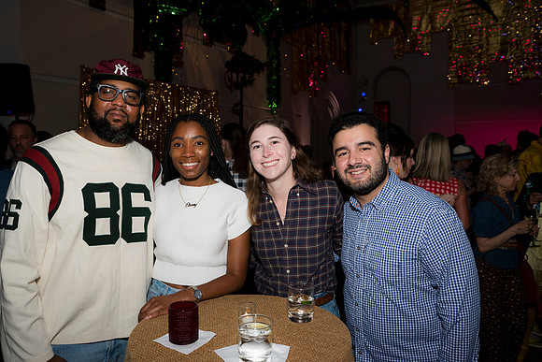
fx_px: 437
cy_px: 181
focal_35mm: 29
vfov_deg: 45.0
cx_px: 271
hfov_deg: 63.6
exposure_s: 1/160
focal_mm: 29
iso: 800
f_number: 5.6
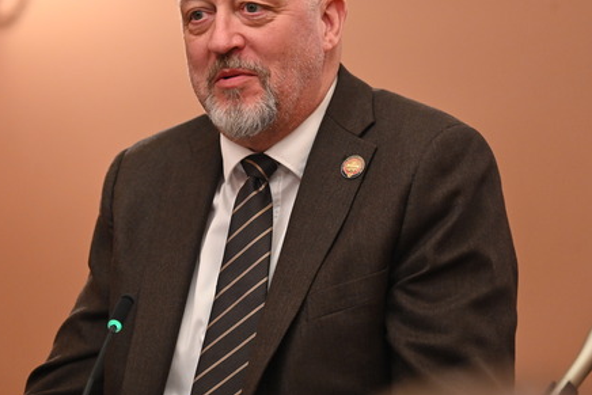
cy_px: 160
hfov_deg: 5.1
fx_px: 6662
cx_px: 242
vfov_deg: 3.4
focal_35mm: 405
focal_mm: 310
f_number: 5.3
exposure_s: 1/160
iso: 3200
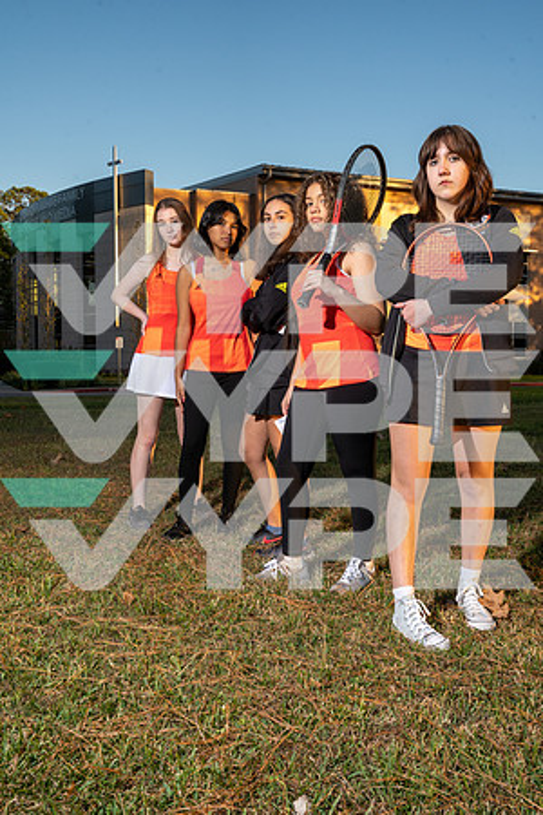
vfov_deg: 55.8
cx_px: 272
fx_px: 769
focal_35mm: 34
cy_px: 408
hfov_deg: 38.9
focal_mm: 34
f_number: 11
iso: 400
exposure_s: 1/250
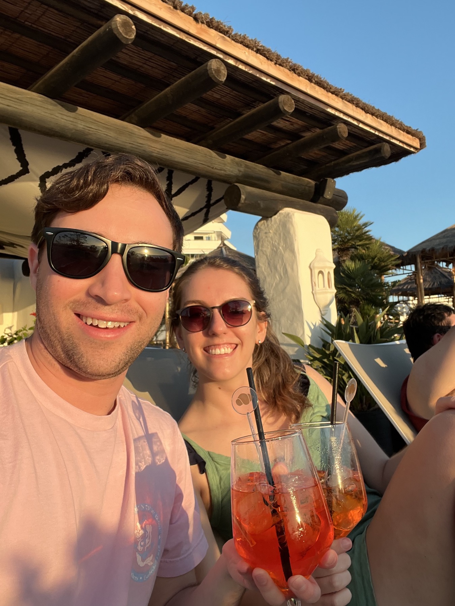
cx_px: 228
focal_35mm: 30
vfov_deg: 60.0
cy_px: 303
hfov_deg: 46.8
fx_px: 526
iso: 32
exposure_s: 1/330
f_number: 2.2
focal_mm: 2.71
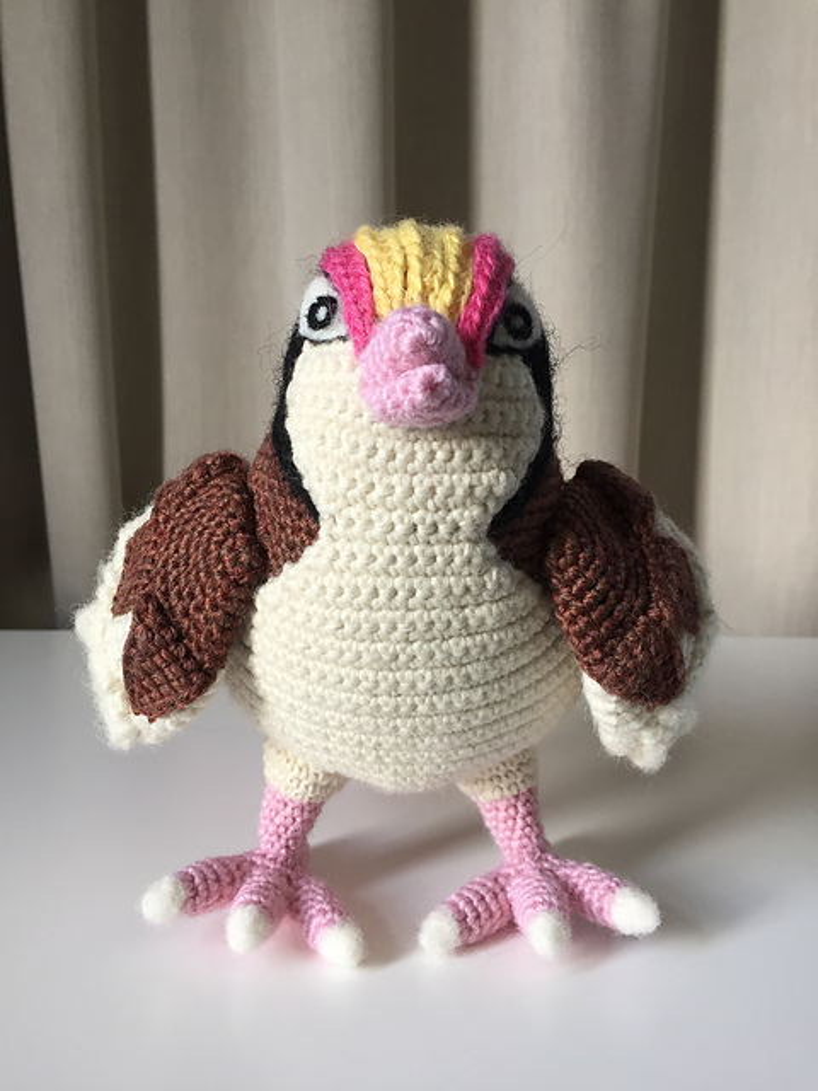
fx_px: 914
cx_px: 409
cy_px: 546
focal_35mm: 29
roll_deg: +1.0
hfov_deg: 48.2
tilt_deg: -7.9
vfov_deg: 61.7
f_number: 2.2
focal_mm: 4.15
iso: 40
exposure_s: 1/33
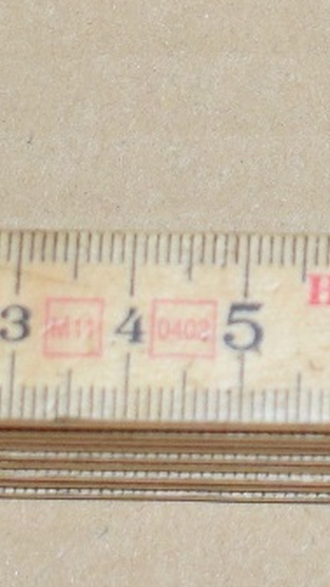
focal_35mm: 336
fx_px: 5227
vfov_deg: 6.4
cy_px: -238
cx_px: 971
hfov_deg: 3.5
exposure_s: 1/125
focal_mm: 32
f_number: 5.6
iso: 800
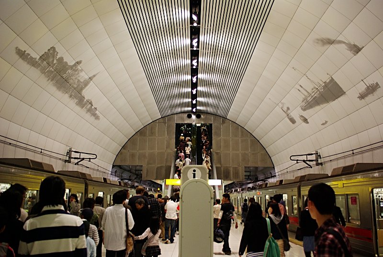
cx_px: 192
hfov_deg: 59.4
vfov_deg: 41.8
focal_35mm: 32
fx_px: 336
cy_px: 128
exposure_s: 1/25
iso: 400
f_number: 3.2
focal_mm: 21
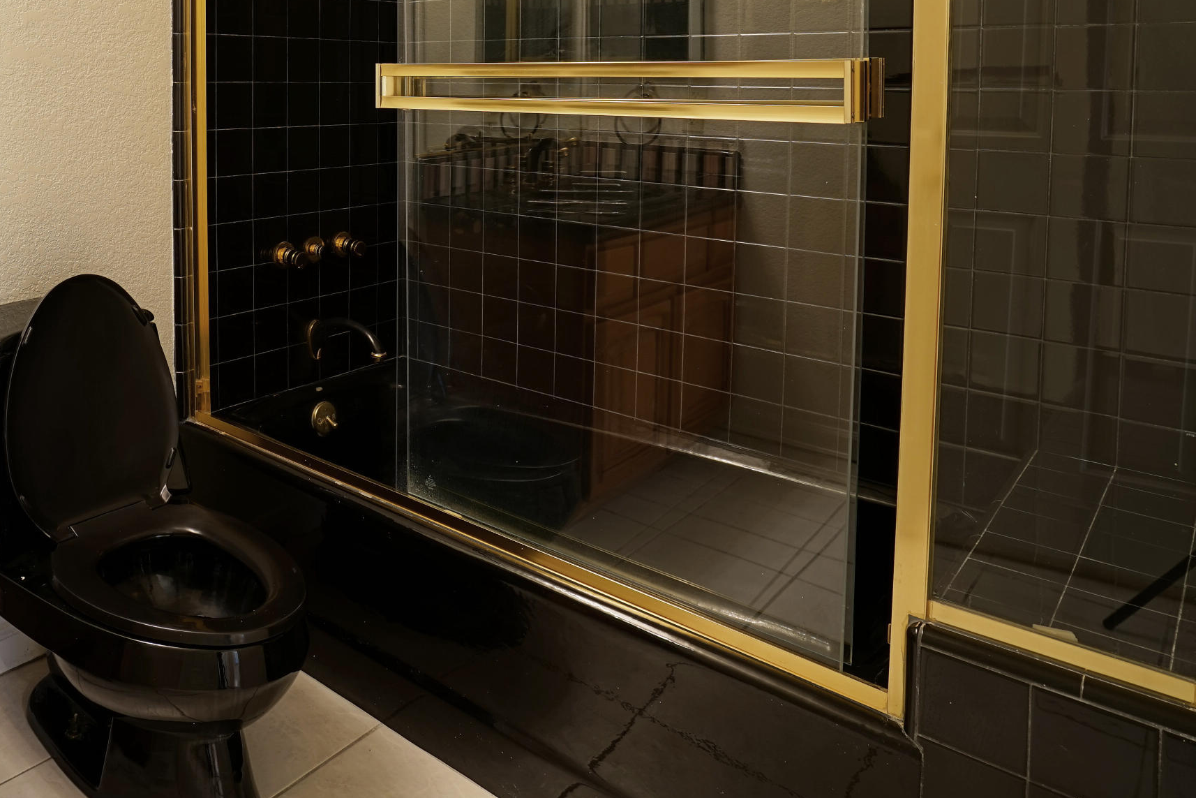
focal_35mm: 28
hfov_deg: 62.2
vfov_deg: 43.4
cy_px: 119
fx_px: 930
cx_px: 317
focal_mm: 16
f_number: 7.1
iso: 100
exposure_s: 1
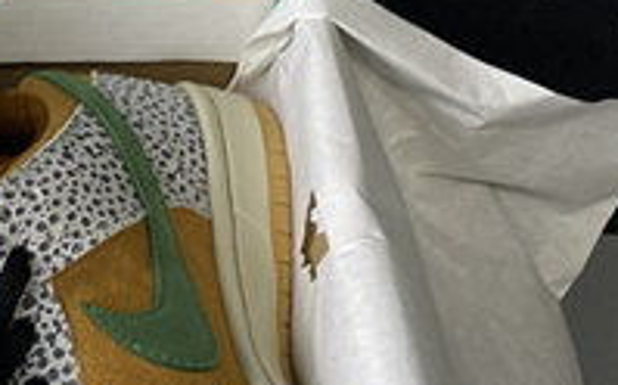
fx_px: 1632
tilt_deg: -58.2
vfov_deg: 12.8
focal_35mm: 97
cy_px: 576
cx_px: -292
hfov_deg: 19.0
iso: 100
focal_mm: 4.25
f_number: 1.8
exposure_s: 1/100
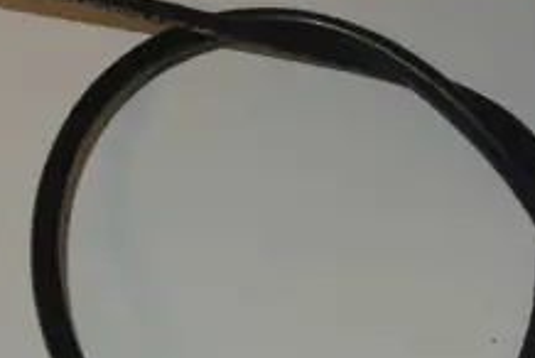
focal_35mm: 79
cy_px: 297
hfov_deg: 25.5
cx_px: 172
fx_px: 1176
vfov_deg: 17.2
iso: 200
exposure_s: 1/60
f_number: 3.8
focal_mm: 12.2
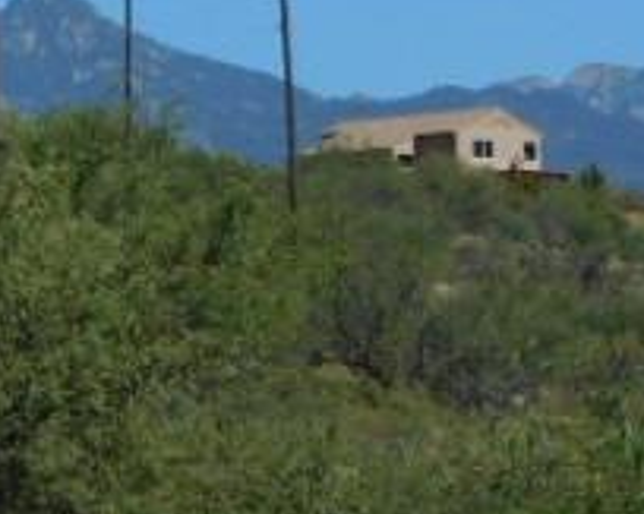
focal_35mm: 383
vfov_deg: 4.0
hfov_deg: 5.1
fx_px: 7296
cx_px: 423
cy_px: -13
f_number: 10
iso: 125
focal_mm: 22.3
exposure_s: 1/400
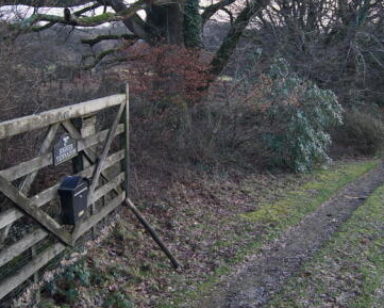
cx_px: 245
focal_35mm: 46
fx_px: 523
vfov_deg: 32.3
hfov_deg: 40.0
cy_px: 90
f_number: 4
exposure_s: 1/60
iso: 200
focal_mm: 18
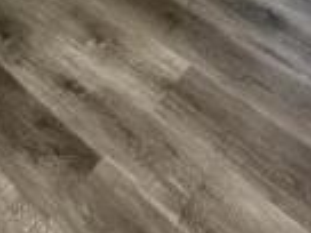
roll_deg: +0.3
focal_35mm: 60
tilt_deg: -21.8
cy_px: -211
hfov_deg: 31.9
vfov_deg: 18.1
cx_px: 104
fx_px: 539
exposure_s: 1/99
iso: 250
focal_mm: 2.22
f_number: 2.2
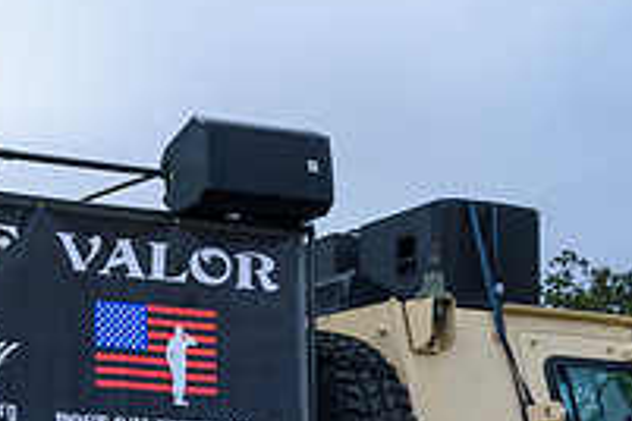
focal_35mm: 78
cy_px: 489
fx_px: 1369
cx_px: -167
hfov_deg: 23.3
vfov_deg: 16.8
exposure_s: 1/250
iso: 200
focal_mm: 18
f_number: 8
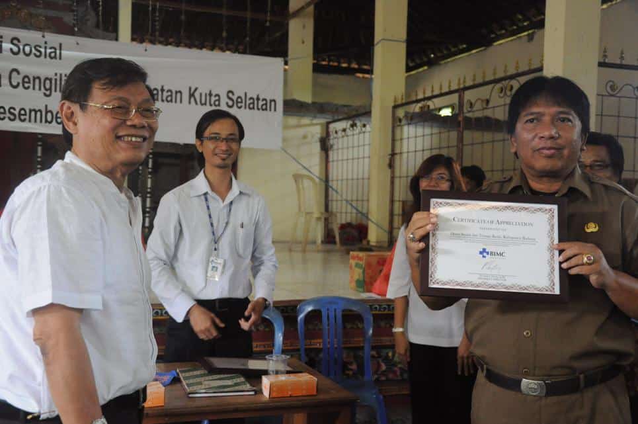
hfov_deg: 46.4
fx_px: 743
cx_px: 319
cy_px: 212
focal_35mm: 42
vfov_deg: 31.8
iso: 3200
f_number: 4
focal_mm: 28
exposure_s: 1/60
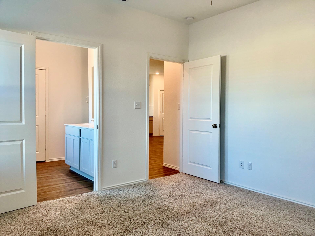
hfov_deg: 65.3
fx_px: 246
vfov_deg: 51.4
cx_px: 158
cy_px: 118
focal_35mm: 27
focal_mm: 3
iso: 40
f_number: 1.8
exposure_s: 1/60
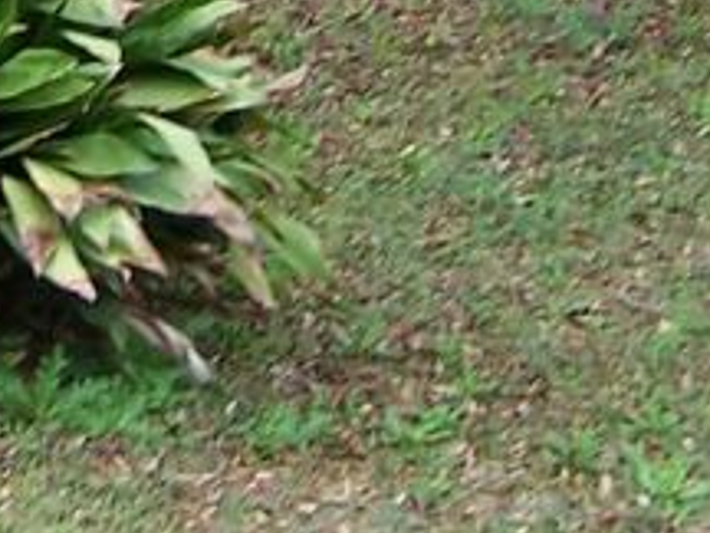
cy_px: -701
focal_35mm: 180
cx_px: -102
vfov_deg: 7.7
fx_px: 3692
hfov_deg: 10.8
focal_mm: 6.3
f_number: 2.8
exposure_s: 1/45
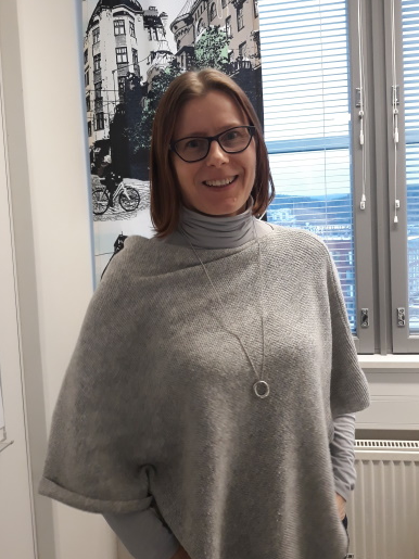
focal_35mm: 35
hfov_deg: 40.7
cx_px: 201
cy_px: 253
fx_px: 565
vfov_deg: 52.6
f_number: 1.7
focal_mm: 3.71
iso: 125
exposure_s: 1/50
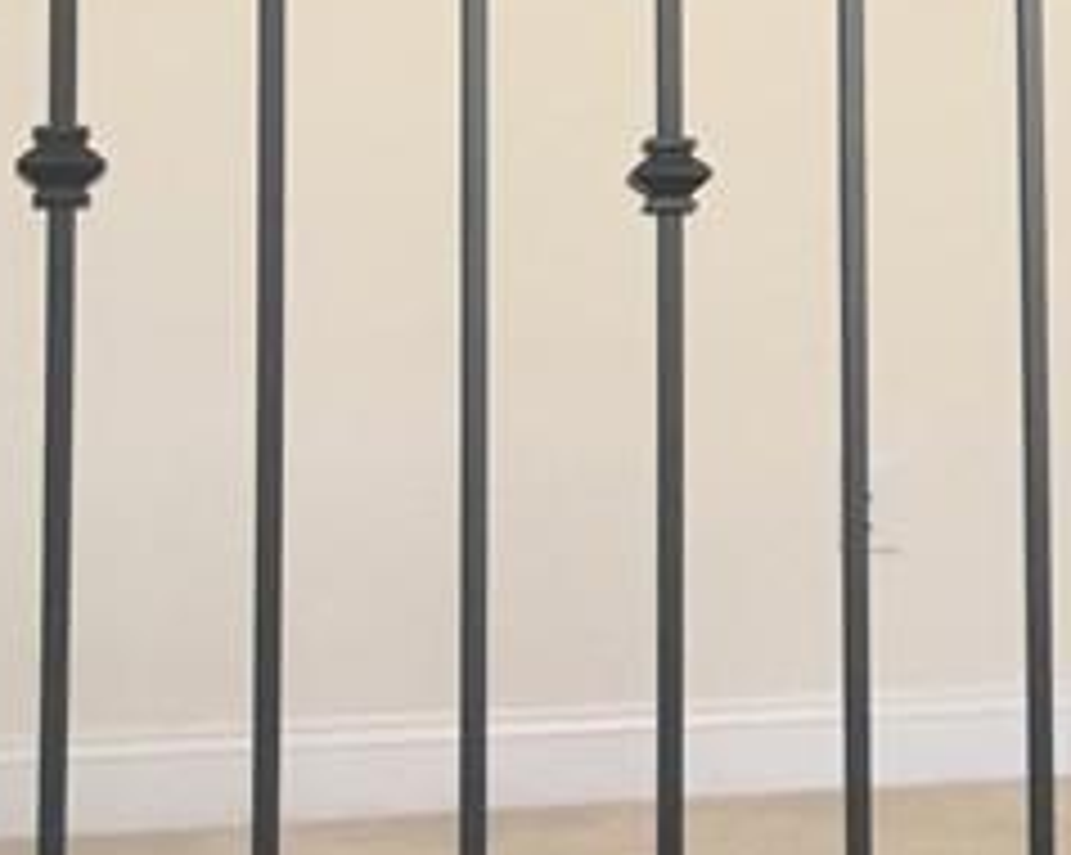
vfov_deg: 12.6
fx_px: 3864
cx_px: 1953
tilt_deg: +6.3
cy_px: 230
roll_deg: +3.1
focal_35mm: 122
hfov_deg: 14.0
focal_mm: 4.15
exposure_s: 1/30
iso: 64
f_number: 2.2
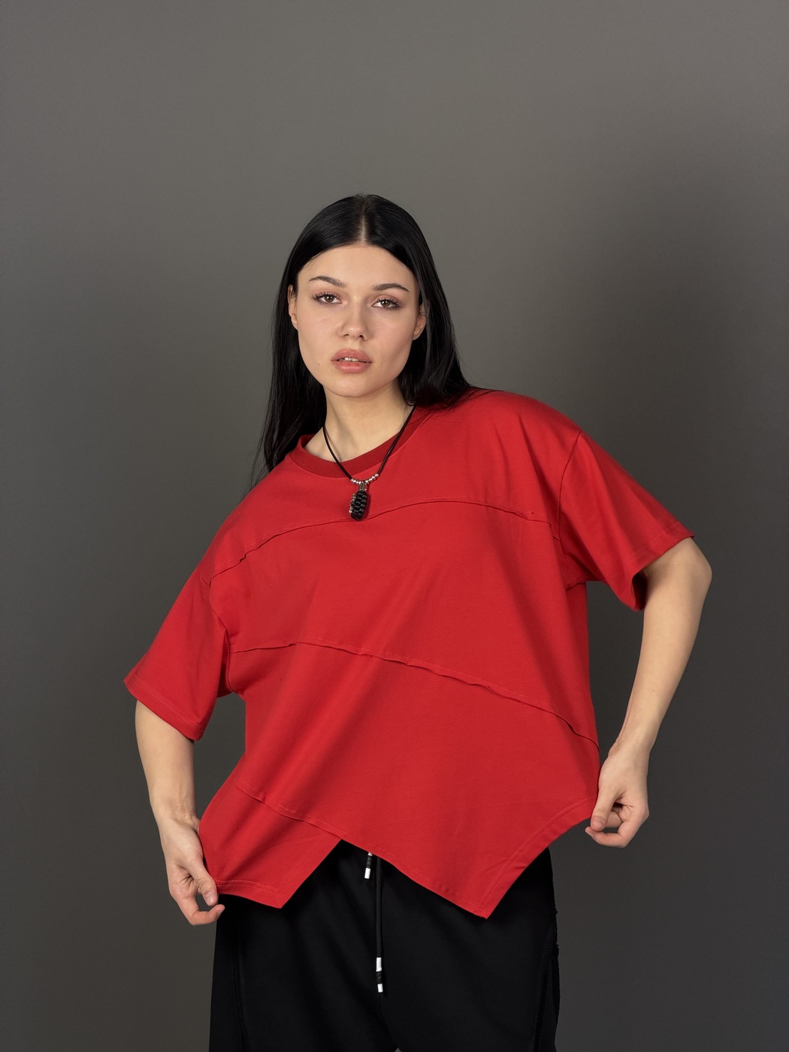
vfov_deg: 19.6
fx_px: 3039
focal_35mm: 100
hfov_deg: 14.8
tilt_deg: -3.3
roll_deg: +0.3
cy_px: 526
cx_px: 394
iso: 125
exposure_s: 1/100
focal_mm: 16.89
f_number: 2.8
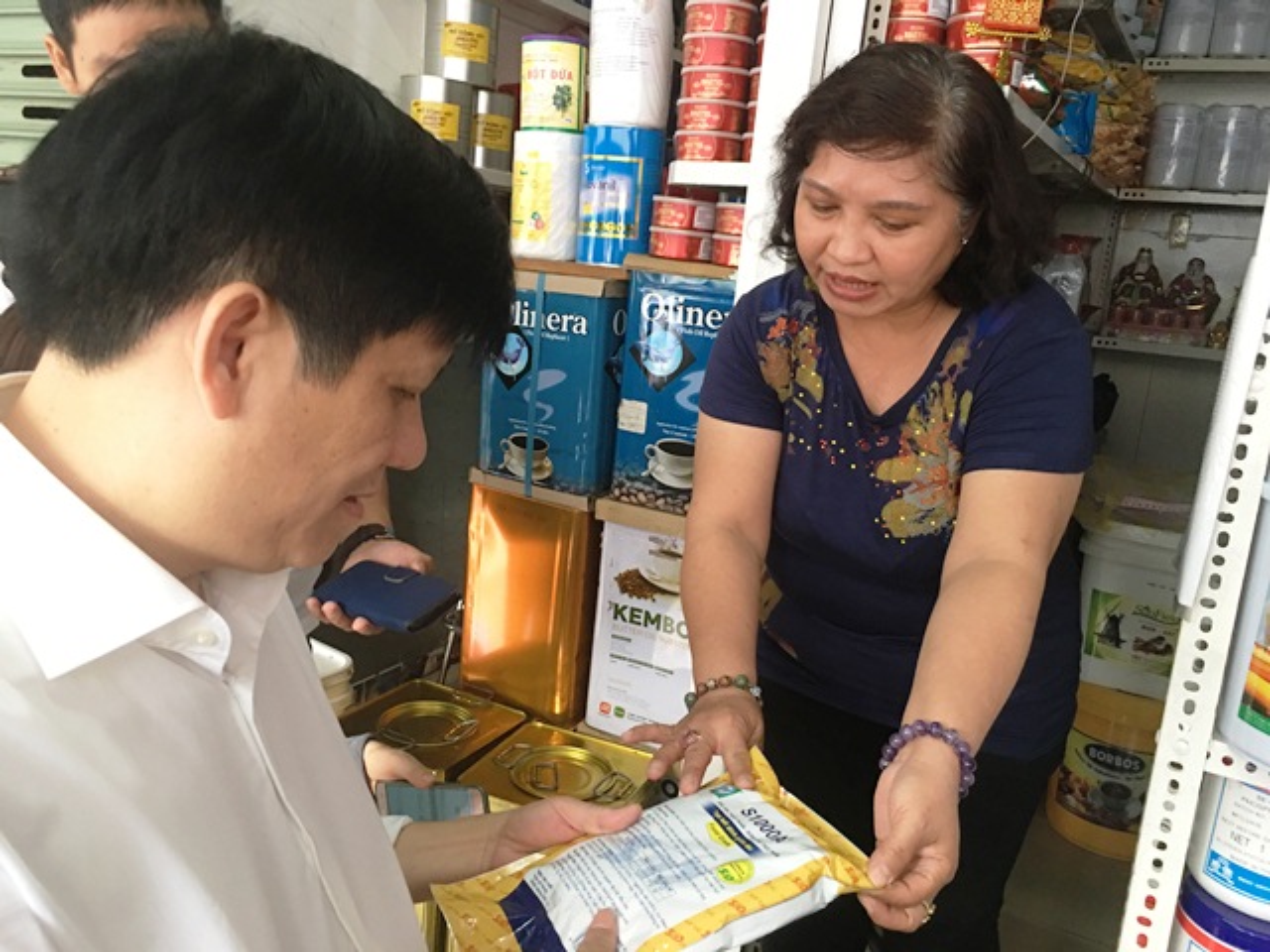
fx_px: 1064
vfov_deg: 48.2
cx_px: 635
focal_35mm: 29
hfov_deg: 61.7
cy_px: 476
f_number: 2.2
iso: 100
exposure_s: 1/17
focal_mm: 4.15
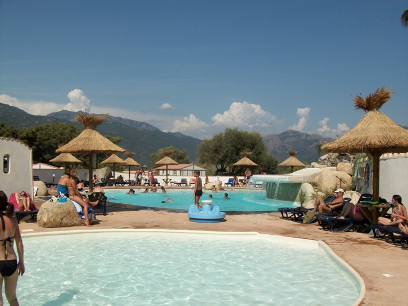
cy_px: 153
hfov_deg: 54.0
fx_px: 401
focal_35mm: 34
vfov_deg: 41.8
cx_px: 204
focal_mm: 5.7
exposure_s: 1/638
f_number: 5.5
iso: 64
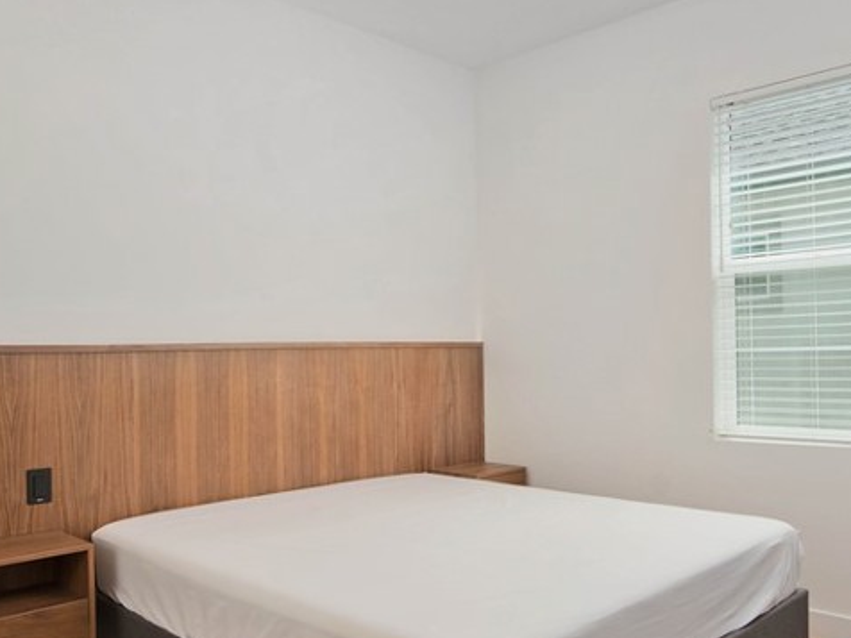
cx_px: 563
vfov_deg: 45.4
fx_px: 762
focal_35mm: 31
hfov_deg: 57.2
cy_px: 332
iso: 400
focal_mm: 15
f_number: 5.6
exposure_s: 1/400
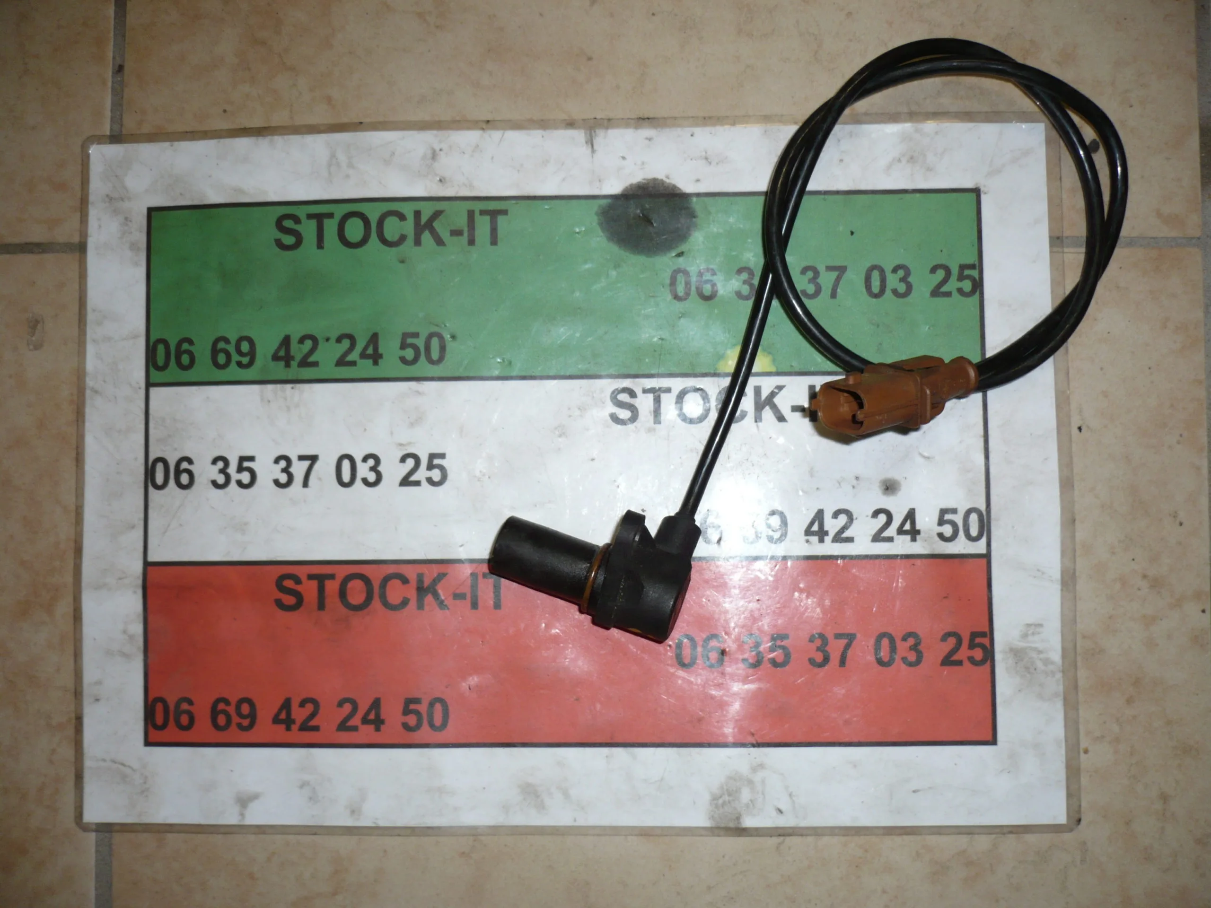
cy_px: 454
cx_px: 606
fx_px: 1224
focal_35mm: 35
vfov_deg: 40.7
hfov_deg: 52.6
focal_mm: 5.8
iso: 100
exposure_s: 1/30
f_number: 2.8
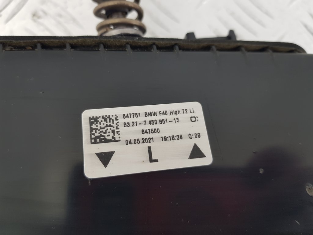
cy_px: 118
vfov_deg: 53.1
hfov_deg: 67.3
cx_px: 156
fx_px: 235
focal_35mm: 26
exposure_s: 1/100
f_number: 1.7
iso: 100
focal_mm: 4.2
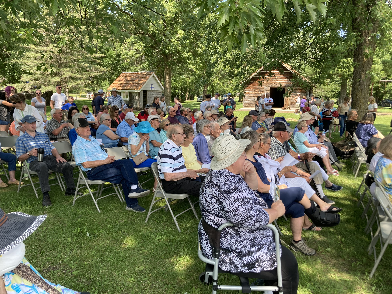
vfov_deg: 49.7
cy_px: 147
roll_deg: -0.8
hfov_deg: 63.4
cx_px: 196
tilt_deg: -7.6
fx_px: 317
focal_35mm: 28
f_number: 1.8
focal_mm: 3.99
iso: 20
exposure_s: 1/345
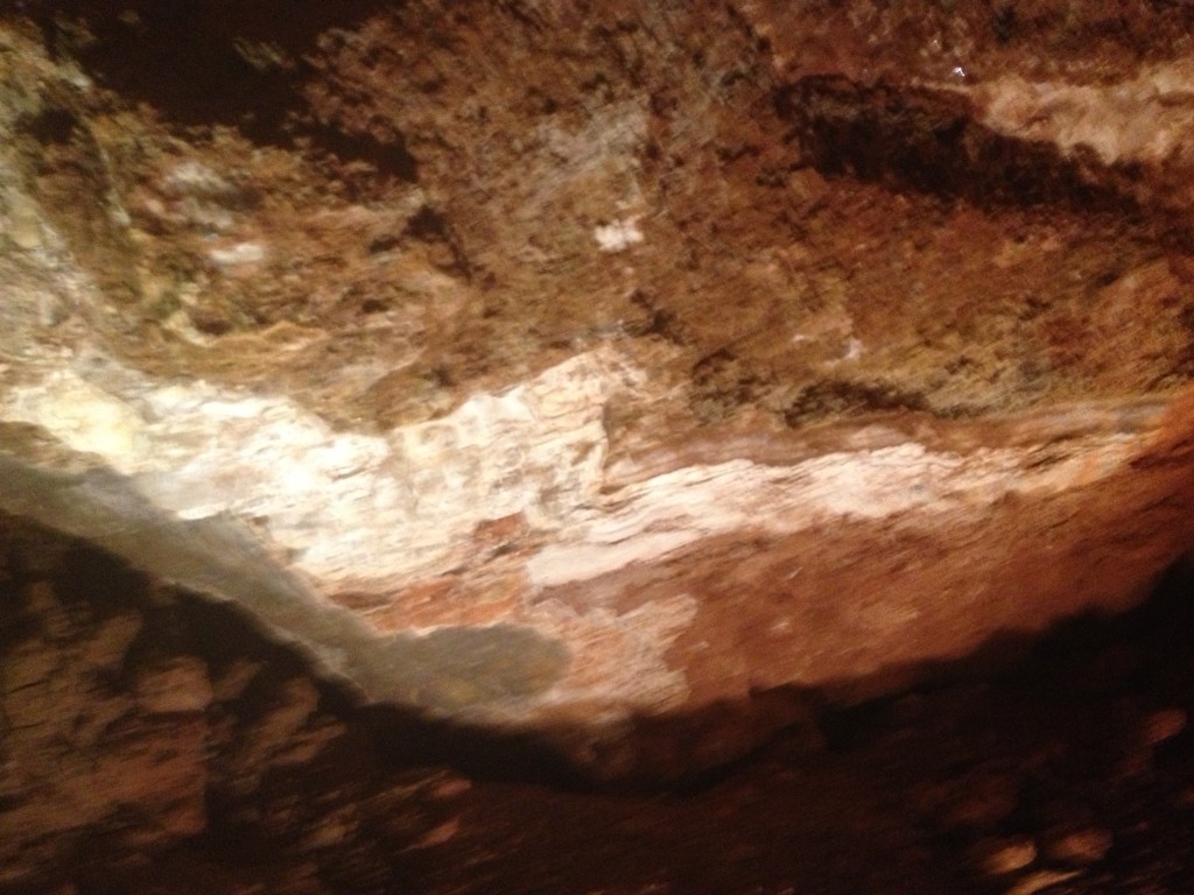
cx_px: 597
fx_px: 1207
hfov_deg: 52.6
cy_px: 448
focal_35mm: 35
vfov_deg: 40.7
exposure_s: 1/15
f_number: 2.4
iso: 400
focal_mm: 4.28
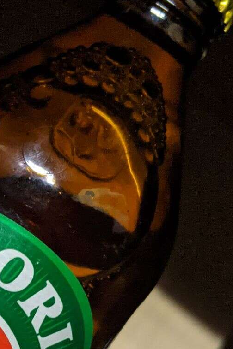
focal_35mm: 76
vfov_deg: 26.1
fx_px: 738
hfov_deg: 17.1
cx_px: -48
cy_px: 287
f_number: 1.8
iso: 745
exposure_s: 1/24
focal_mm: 4.44
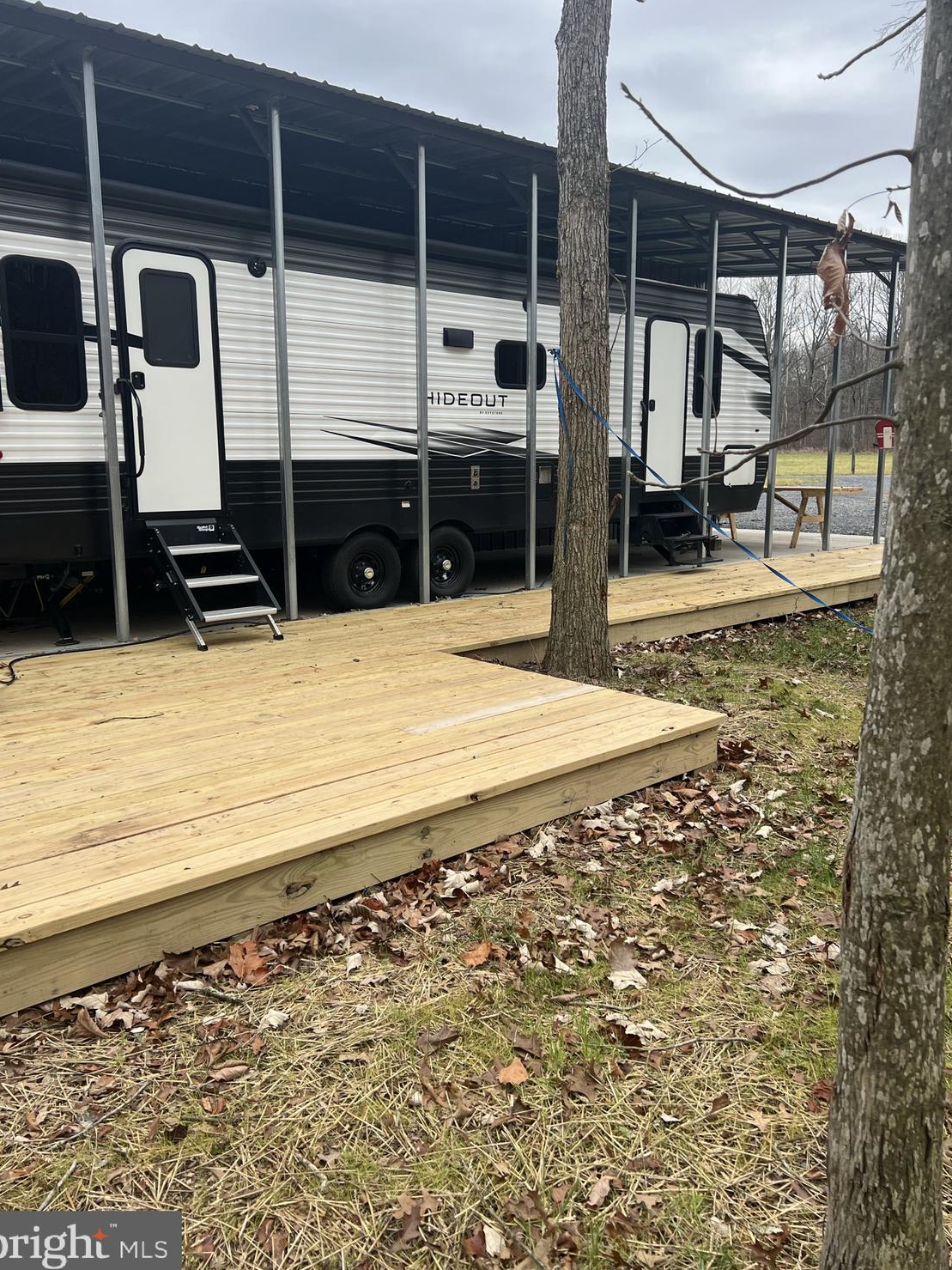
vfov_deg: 65.3
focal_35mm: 27
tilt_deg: -9.5
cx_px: 462
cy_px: 622
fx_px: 990
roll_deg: +0.9
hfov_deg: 51.3
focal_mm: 5.7
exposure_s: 1/330
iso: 50
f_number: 1.5
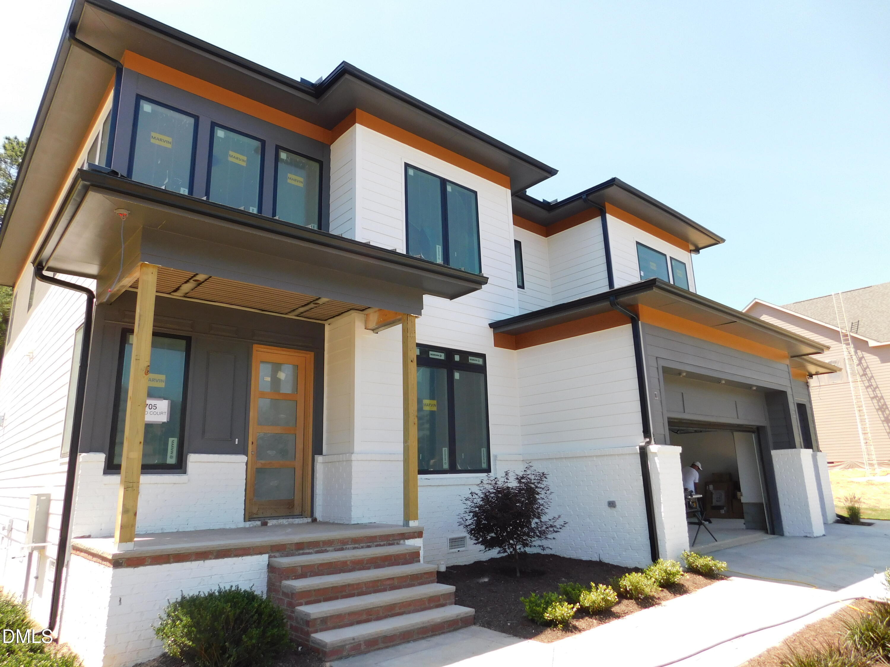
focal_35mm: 23
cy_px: 334
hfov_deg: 73.9
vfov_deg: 58.9
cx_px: 445
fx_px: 591
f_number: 3
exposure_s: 1/500
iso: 125
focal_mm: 4
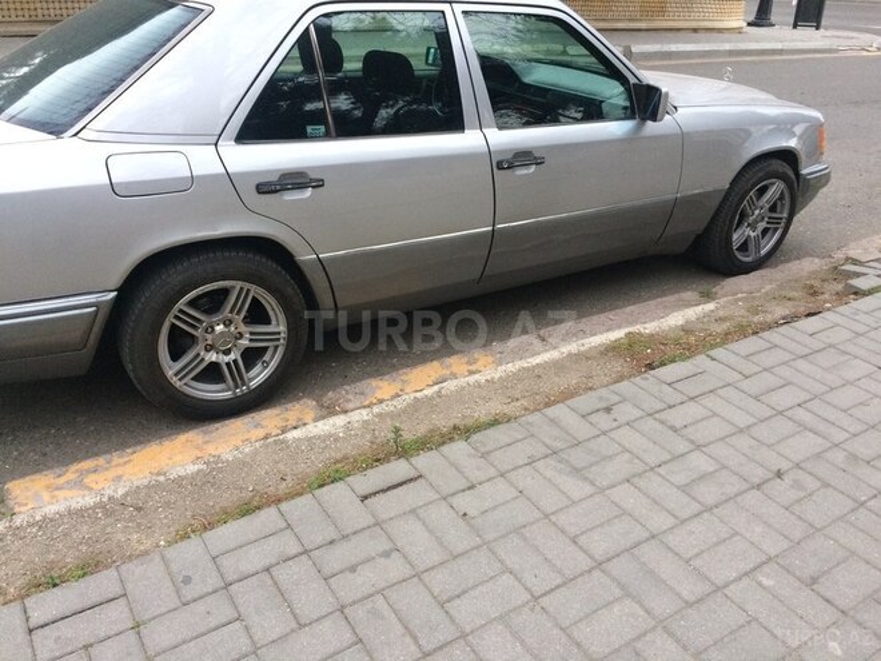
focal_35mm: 29
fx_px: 738
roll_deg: -0.7
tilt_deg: -30.3
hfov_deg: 61.7
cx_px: 440
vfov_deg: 48.2
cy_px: 330
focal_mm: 4.15
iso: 80
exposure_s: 1/33
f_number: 2.2
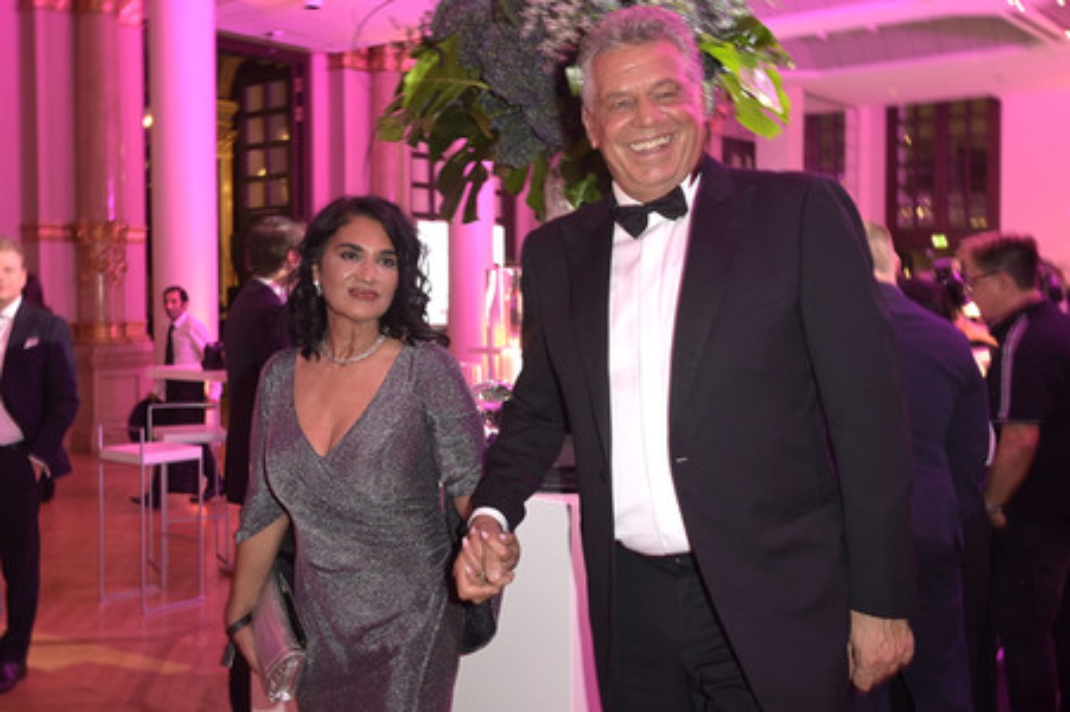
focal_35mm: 36
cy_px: 356
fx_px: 1069
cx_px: 535
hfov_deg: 53.2
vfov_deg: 36.8
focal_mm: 36
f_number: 5.6
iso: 2500
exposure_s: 1/40
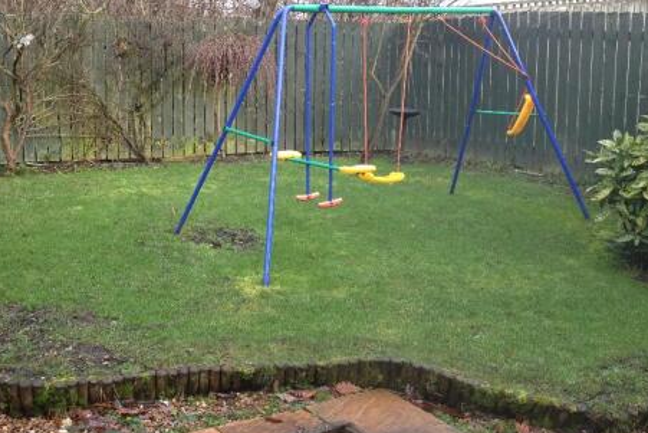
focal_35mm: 47
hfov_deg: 41.8
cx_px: 268
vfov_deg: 28.7
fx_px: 846
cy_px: 234
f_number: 2.4
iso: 80
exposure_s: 1/120
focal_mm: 4.28
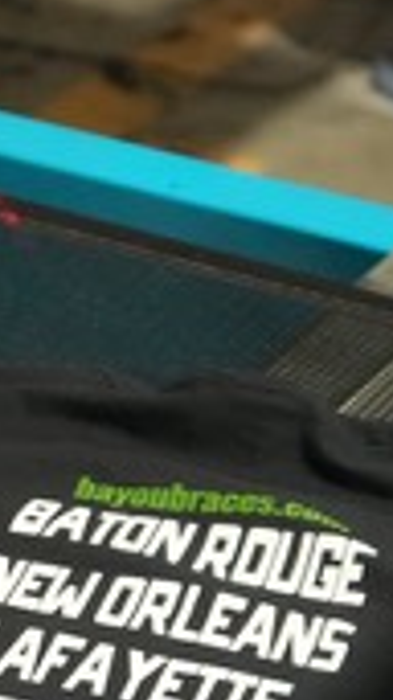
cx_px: 82
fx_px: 3210
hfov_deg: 7.0
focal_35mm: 173
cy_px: 688
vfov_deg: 12.3
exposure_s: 1/80
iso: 4000
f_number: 4.5
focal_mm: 47
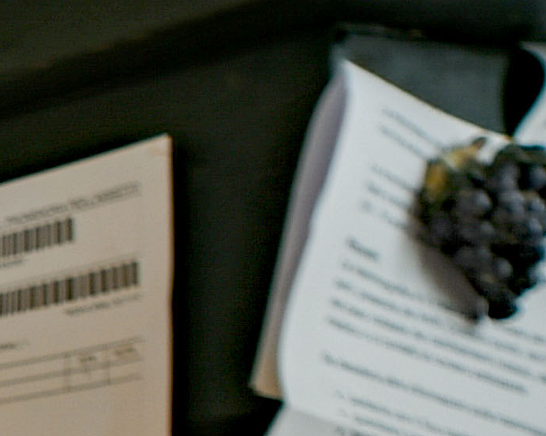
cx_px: -1570
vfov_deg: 9.8
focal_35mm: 147
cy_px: 867
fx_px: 2374
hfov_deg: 8.2
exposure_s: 1/25
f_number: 6.3
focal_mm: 18
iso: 100
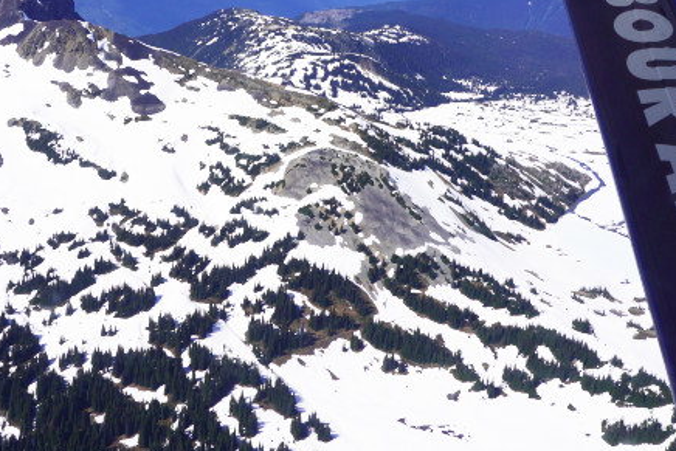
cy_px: 75
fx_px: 826
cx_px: 265
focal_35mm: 44
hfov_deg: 44.2
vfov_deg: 29.7
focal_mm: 16
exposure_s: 1/400
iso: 100
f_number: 10
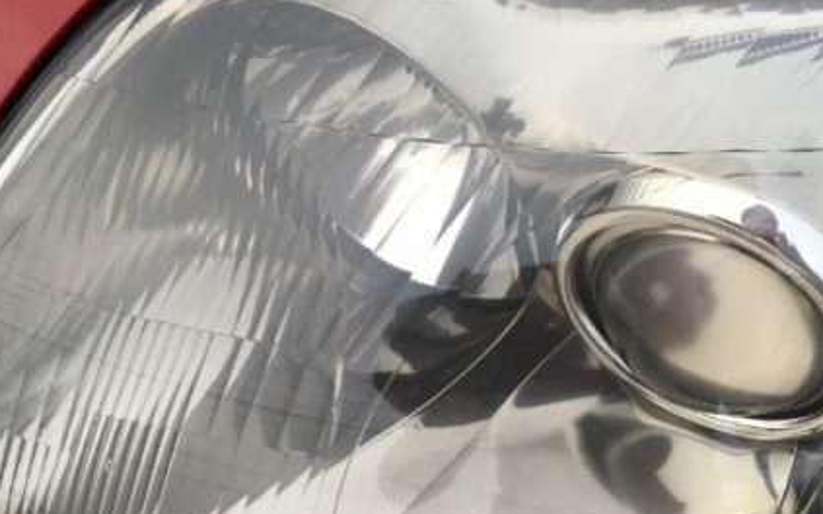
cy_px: 351
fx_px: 897
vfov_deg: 31.7
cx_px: 430
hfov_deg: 49.3
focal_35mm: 40
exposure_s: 1/120
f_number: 2.2
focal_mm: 4.15
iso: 32
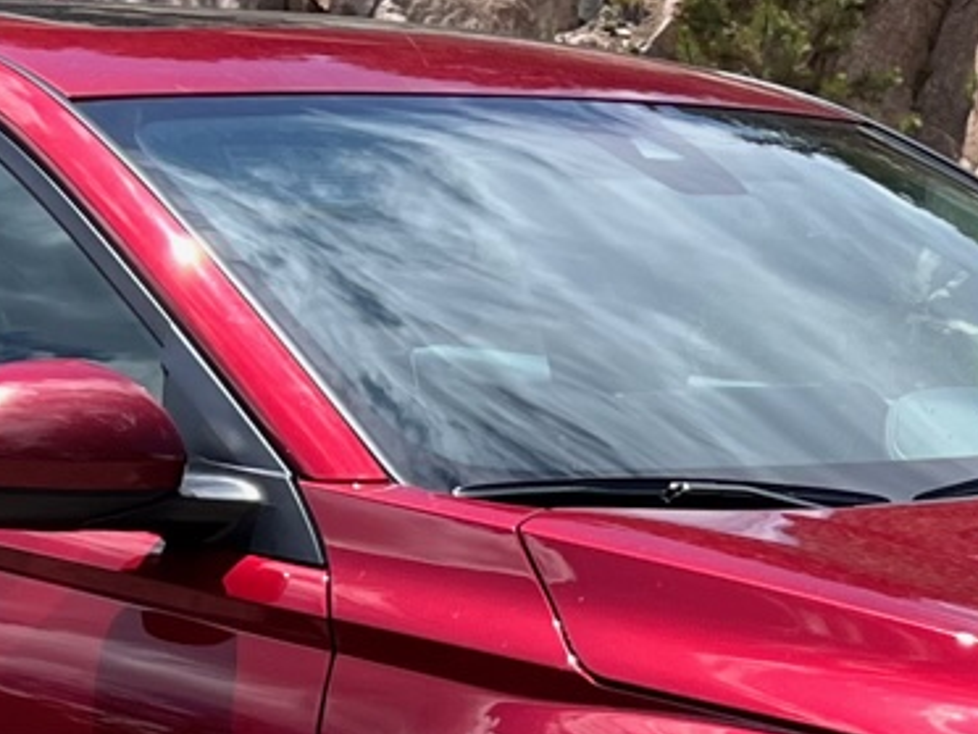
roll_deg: +2.4
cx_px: 973
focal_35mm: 141
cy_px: 966
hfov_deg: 13.8
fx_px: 3984
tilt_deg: -10.2
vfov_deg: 10.3
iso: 50
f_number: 1.5
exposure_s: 1/3460
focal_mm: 5.7
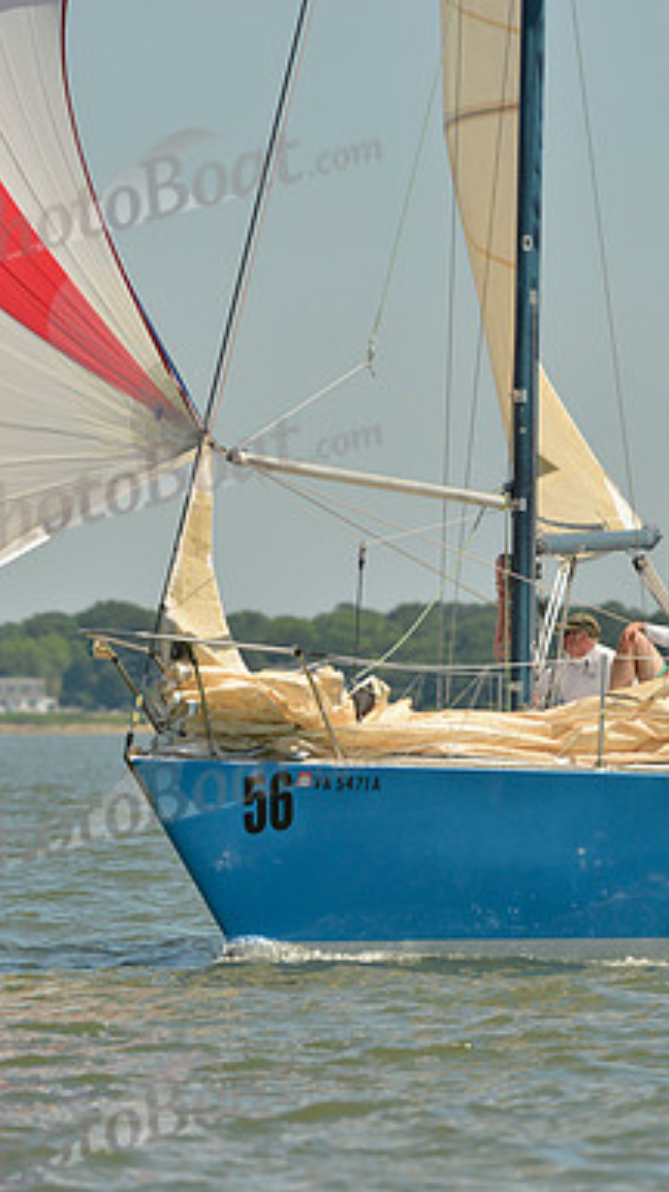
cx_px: 545
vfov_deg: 4.7
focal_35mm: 458
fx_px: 14472
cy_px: 596
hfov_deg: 2.6
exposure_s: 1/1000
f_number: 7.1
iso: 200
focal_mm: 290
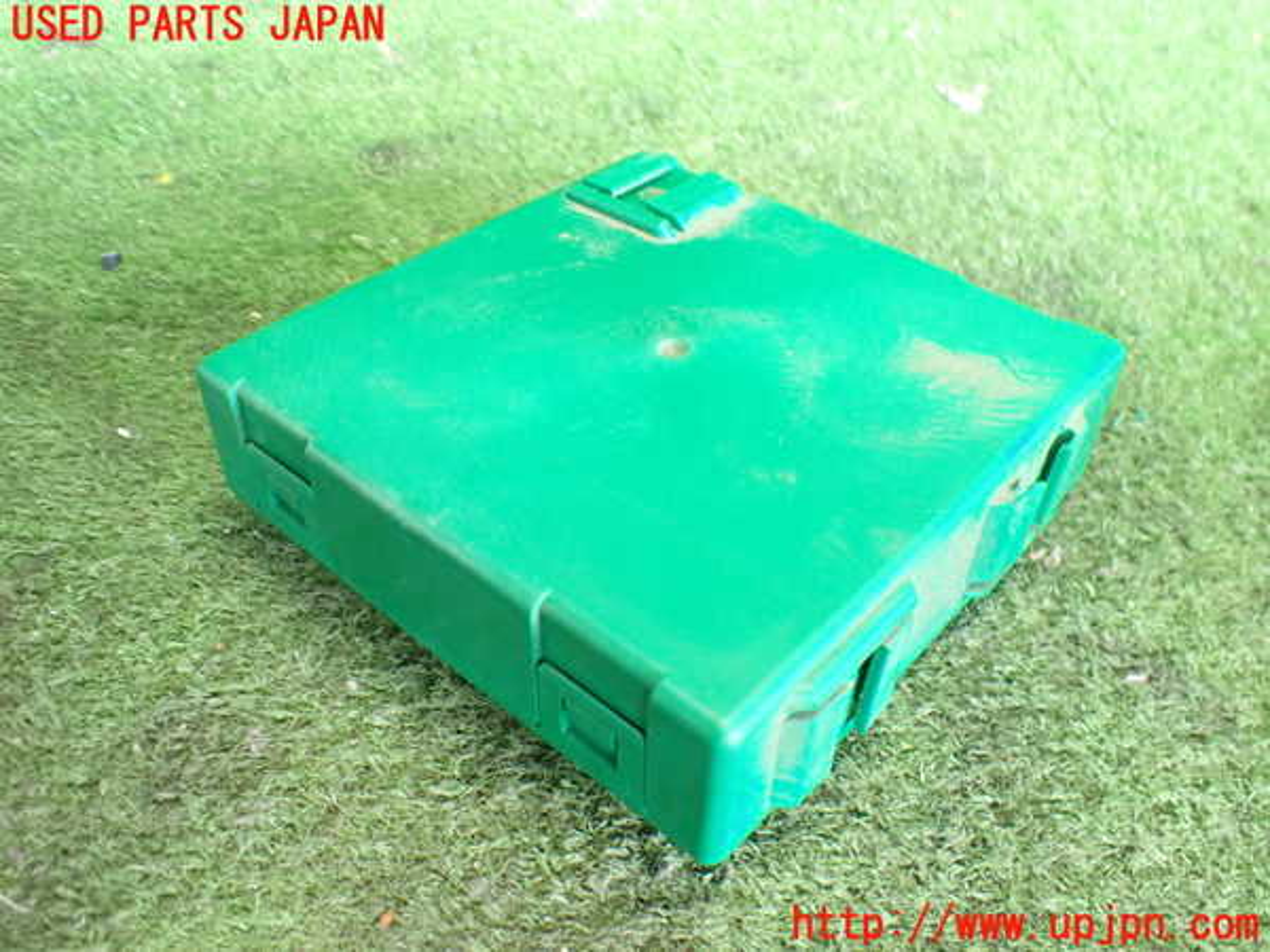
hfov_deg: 60.0
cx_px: 635
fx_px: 1101
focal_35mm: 30
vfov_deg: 46.8
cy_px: 476
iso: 800
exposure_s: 1/50
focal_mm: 5.4
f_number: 2.3
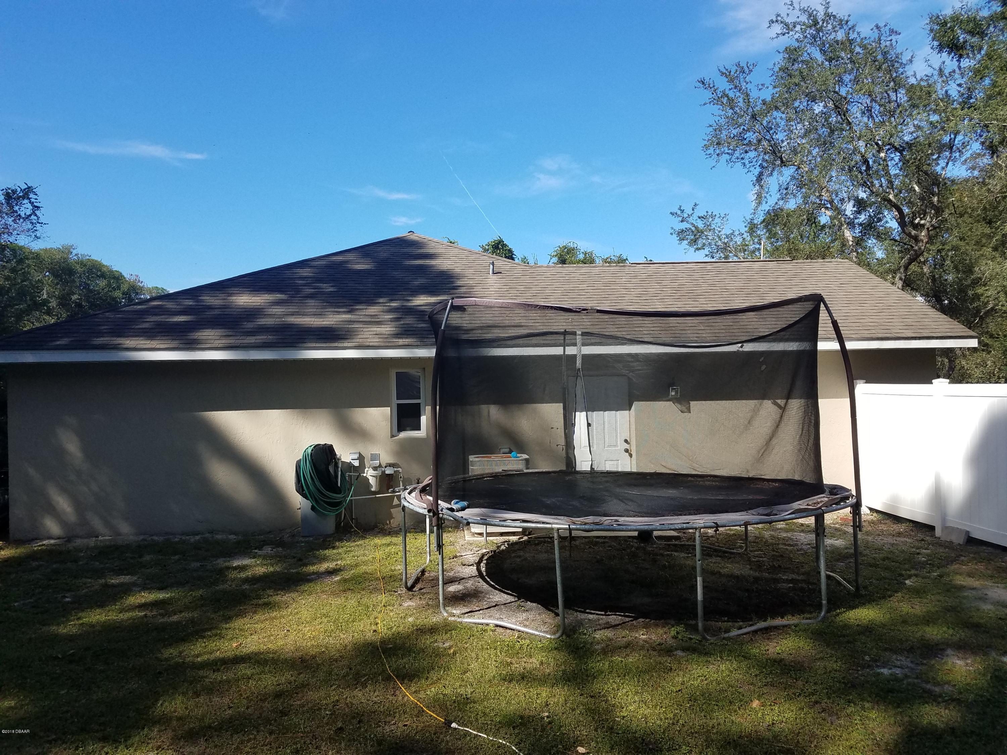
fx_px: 756
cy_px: 378
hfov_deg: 67.3
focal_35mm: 26
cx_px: 504
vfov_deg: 53.1
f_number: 1.7
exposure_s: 1/1572
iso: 40
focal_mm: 4.2
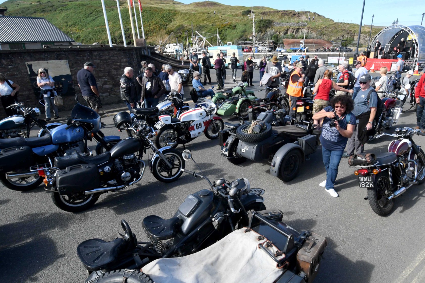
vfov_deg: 57.1
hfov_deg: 78.3
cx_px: 238
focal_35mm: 22
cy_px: 158
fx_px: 260
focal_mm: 12
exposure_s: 1/640
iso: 1600
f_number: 13
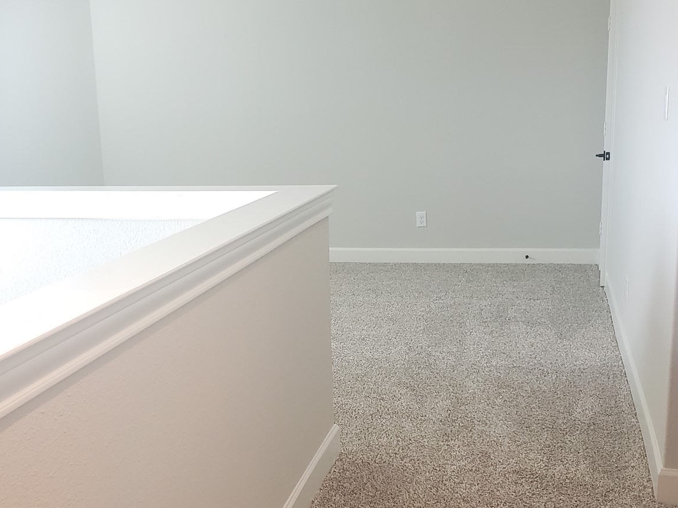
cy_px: 273
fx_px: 901
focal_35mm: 46
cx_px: 331
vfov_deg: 31.5
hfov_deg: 41.2
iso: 320
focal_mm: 4.3
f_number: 2.4
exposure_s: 1/60
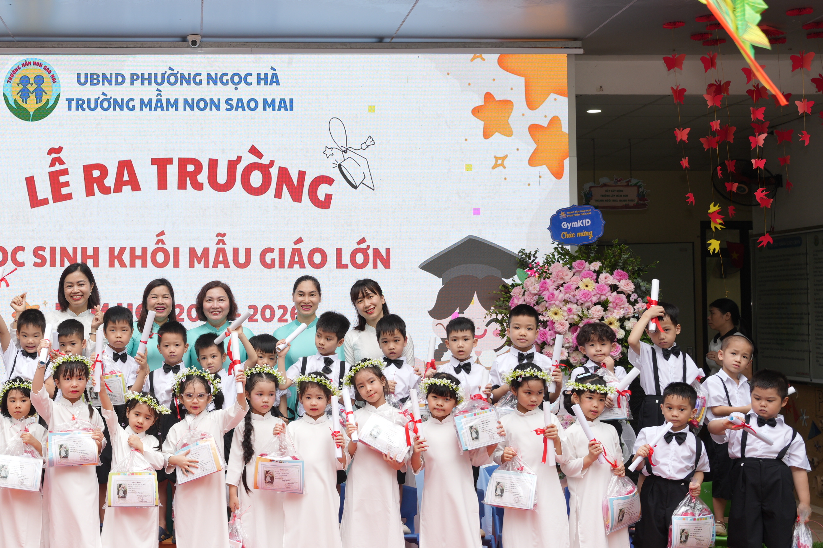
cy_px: 222
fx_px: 1353
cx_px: 131
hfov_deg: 32.6
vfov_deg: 22.9
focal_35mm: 59
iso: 160
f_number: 4
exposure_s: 1/200
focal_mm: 34.1
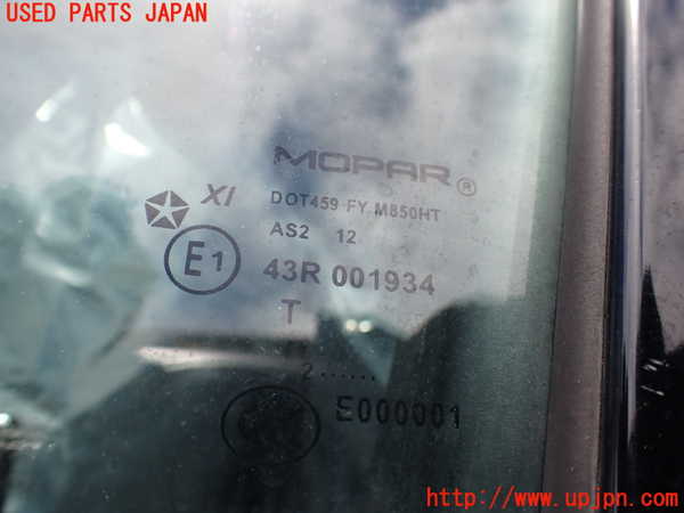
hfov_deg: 60.0
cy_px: 256
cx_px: 342
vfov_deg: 46.8
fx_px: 593
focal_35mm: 30
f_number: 3.2
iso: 100
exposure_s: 1/800
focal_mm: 5.4
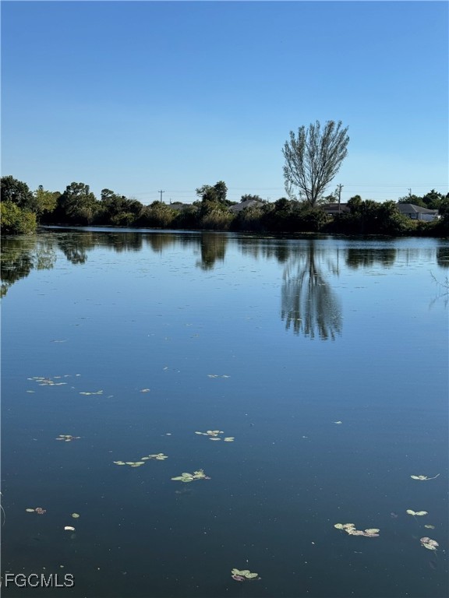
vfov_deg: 39.7
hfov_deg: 30.3
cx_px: 224
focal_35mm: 48
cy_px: 299
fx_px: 830
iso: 64
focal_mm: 6.76
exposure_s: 1/7092
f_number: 1.78
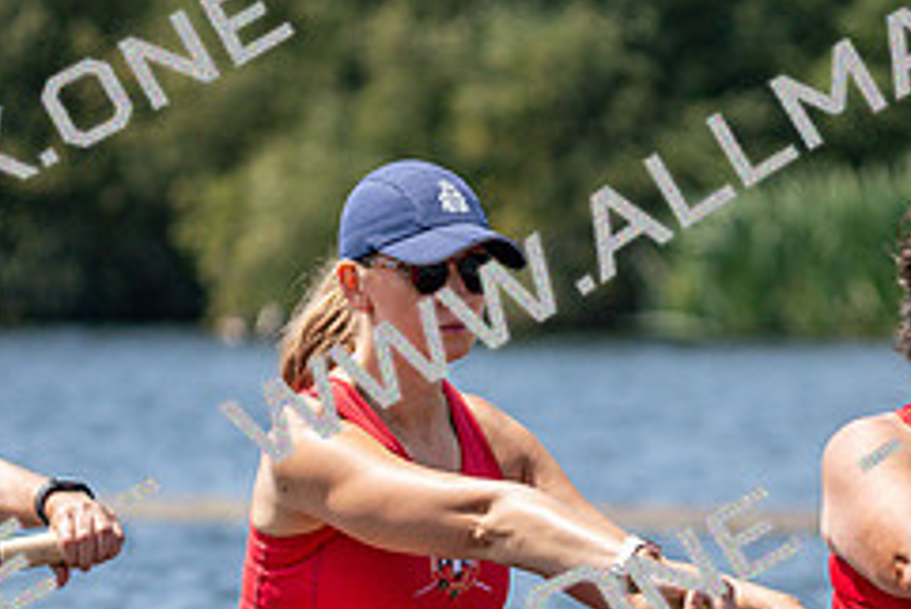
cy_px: 475
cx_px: 688
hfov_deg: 3.7
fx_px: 14128
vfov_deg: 2.5
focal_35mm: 558
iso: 320
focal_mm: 232
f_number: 5.6
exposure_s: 1/2000
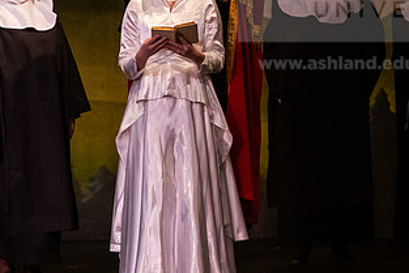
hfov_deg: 6.5
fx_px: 3580
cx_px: 199
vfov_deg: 4.4
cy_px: 91
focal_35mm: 315
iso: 5000
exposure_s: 1/200
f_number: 3.2
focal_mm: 170
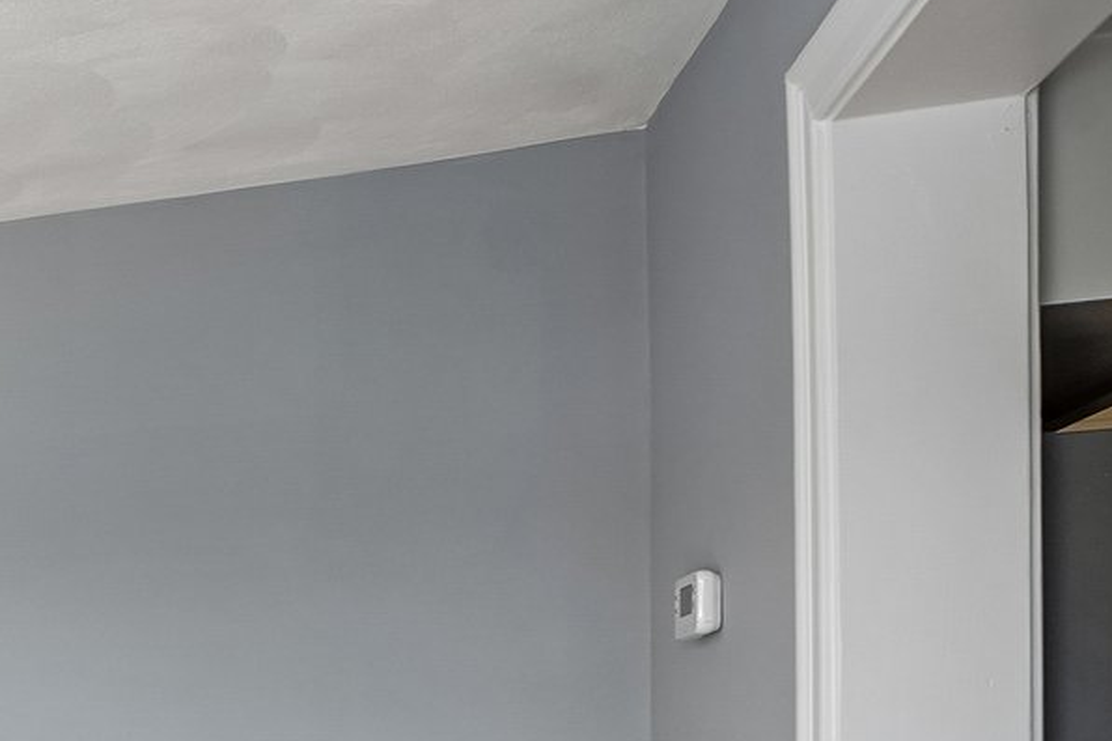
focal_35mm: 55
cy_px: 826
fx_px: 1698
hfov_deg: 25.0
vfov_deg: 23.1
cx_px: -657
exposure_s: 1/30
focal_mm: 16
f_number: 8
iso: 400
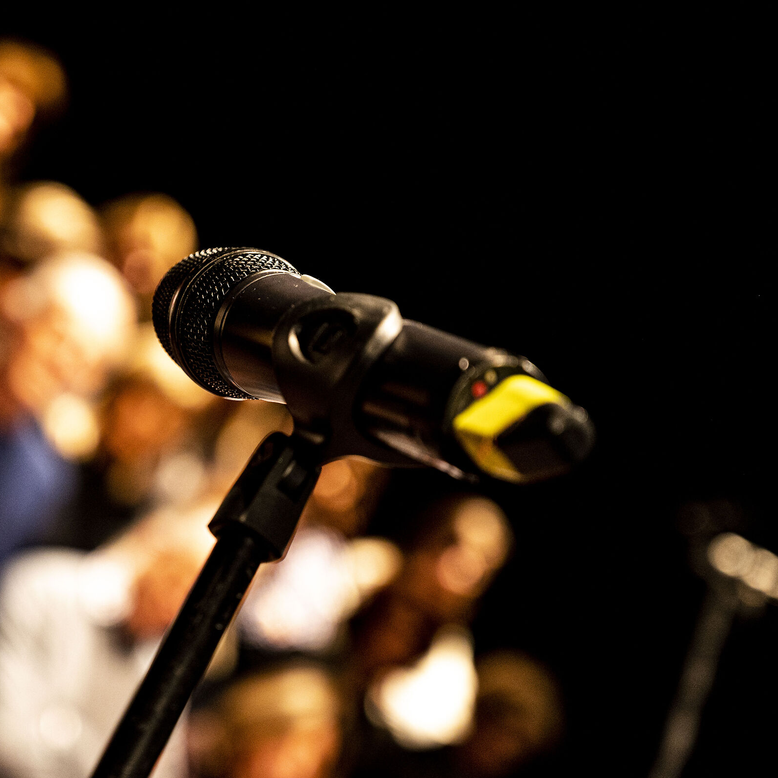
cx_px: 215
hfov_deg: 19.2
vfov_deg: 19.3
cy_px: 389
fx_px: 2288
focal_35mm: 90
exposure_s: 1/125
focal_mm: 70
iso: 2000
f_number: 4
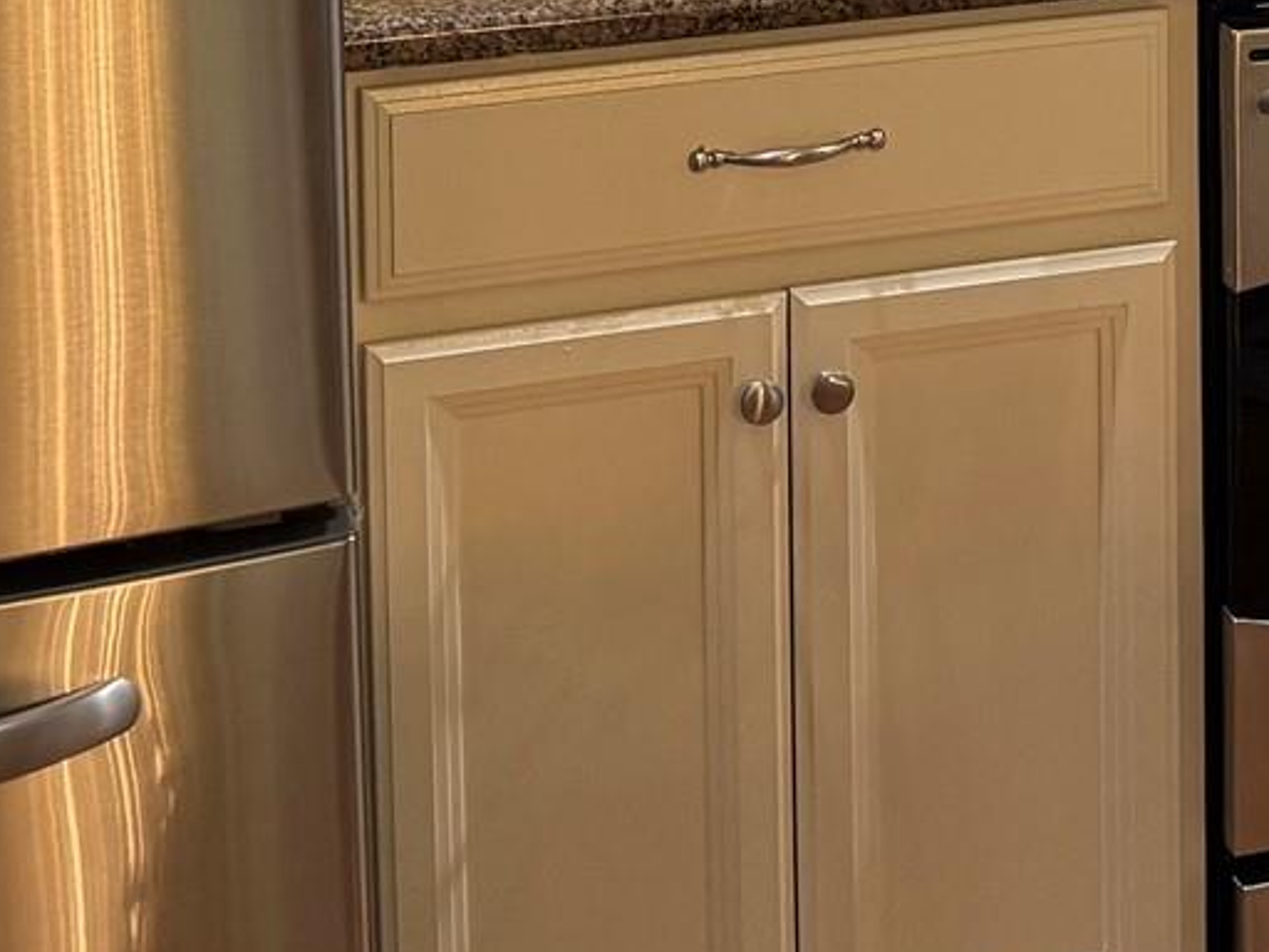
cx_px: 1217
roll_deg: +0.1
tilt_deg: -3.8
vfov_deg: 14.2
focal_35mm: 96
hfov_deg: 19.9
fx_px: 3519
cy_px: -565
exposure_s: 1/60
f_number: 1.78
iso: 200
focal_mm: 6.76
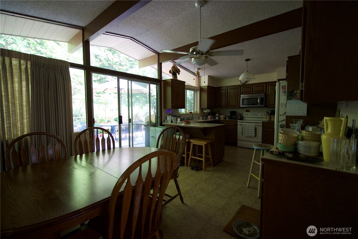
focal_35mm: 16
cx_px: 179
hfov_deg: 96.7
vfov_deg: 73.7
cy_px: 120
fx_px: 159
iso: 1600
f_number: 4
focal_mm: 16
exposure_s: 1/160
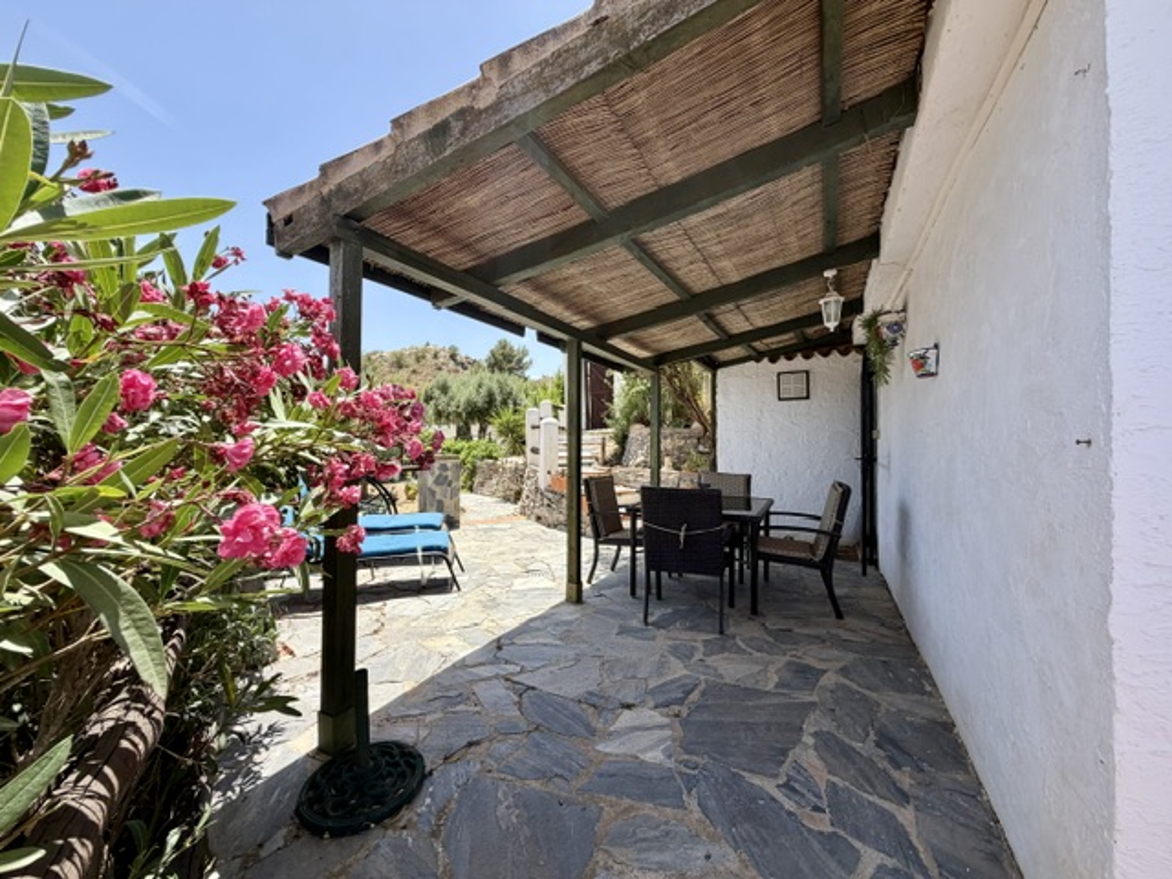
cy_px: 440
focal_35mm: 14
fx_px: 474
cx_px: 586
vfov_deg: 85.7
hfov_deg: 102.1
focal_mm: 2.22
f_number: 2.2
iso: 40
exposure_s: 1/607
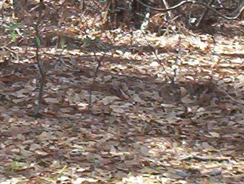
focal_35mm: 177
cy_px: -7
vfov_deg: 8.4
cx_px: 29
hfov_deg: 11.1
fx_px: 1249
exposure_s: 1/64.2
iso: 100
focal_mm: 6
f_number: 4.5
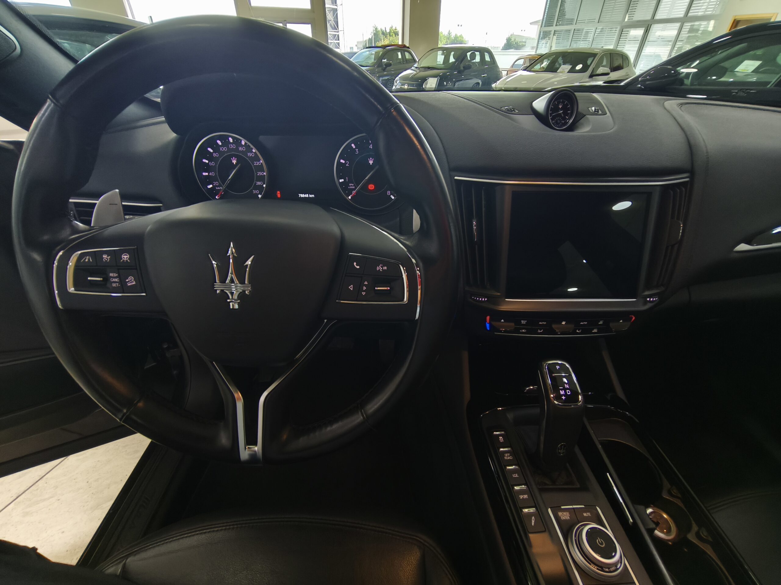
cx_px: 390
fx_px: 338
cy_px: 292
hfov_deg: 98.2
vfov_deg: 81.7
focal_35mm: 15
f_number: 2.2
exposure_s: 1/33.3
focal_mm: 1.91
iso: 400
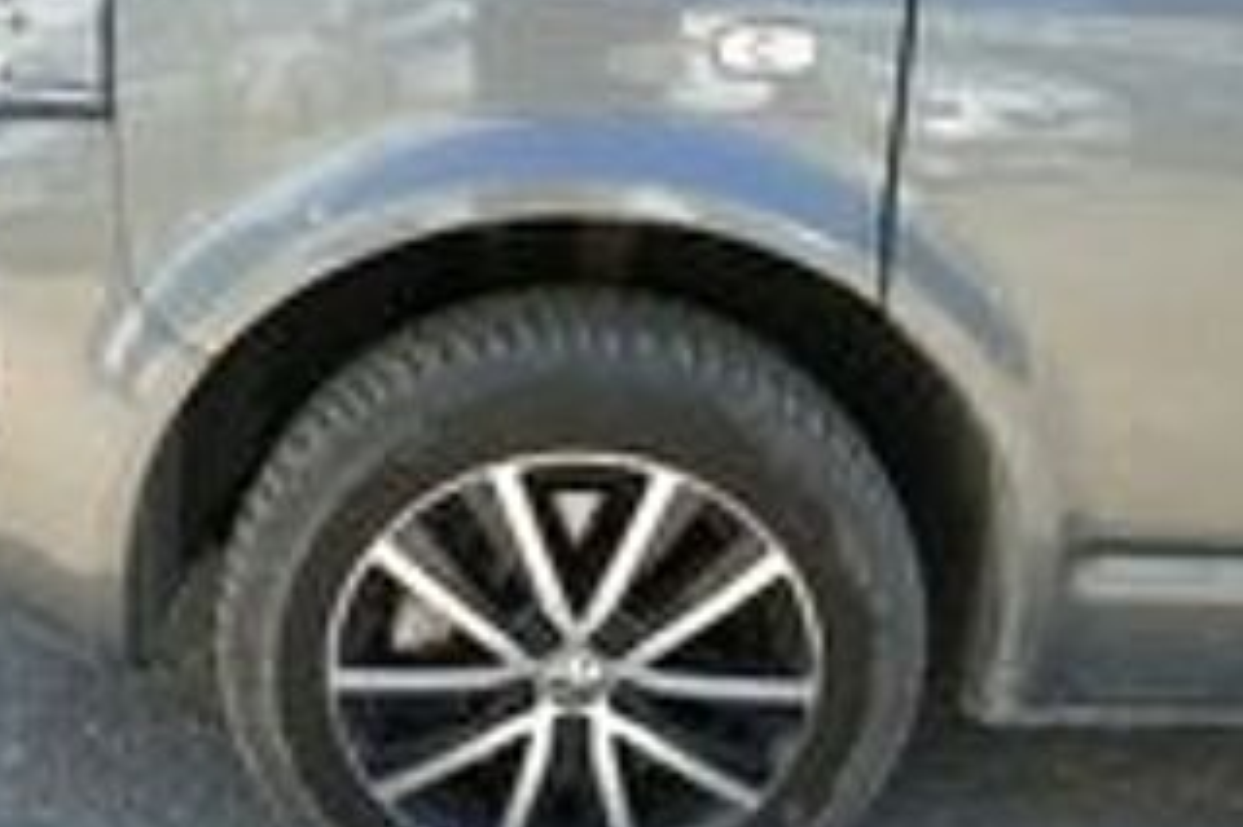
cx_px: 571
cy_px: 534
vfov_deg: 33.9
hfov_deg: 49.5
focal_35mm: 39
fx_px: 1346
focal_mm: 9.65
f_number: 2.9
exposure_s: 1/320
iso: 125
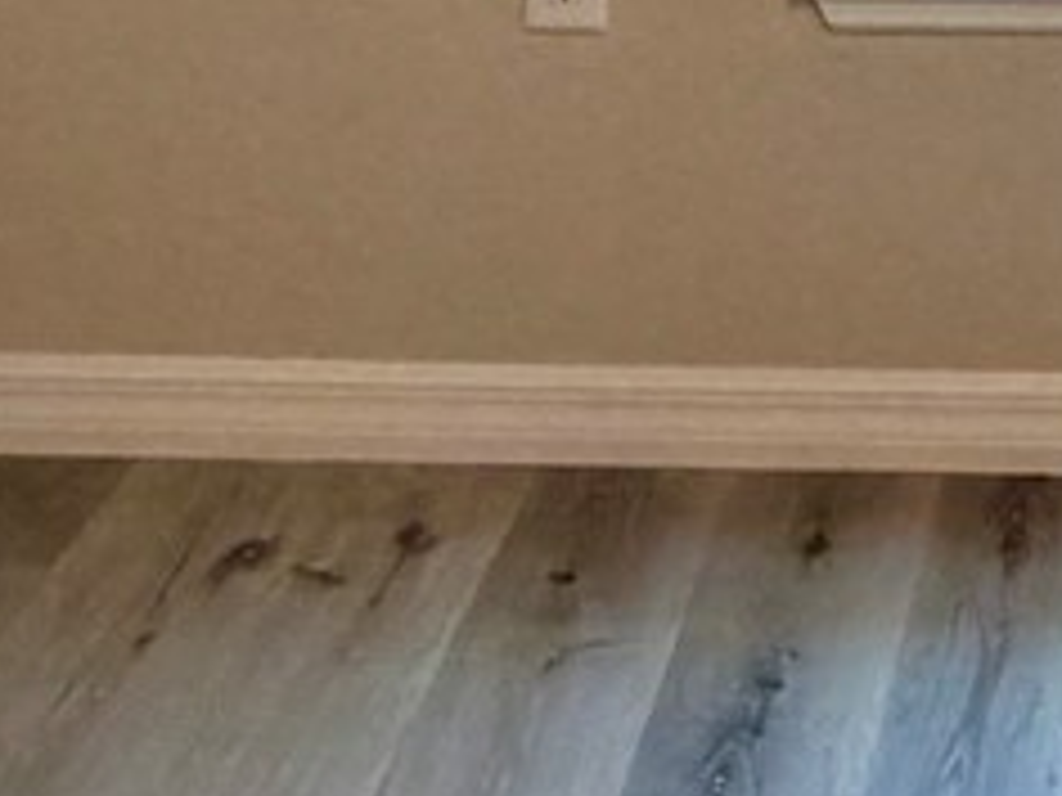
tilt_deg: -1.4
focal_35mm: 95
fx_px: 2915
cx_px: 1269
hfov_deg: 19.5
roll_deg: +0.2
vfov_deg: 12.7
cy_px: -1012
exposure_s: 1/60
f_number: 2.2
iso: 200
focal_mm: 2.22
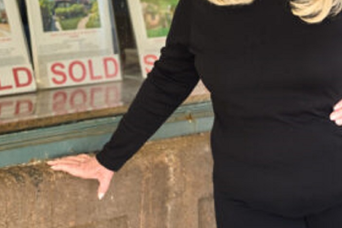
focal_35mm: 141
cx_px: 257
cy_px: -22
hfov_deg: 14.5
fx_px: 1336
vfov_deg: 9.6
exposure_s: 1/640
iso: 640
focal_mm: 62.3
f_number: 2.8
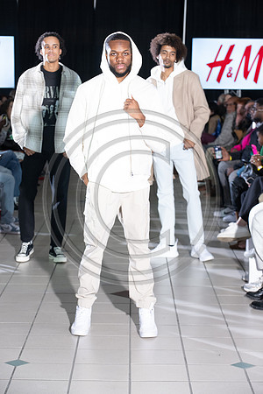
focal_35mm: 95
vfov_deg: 21.5
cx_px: 132
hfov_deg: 14.4
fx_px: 1041
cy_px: 197
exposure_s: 1/125
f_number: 5.6
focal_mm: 95
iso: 1250
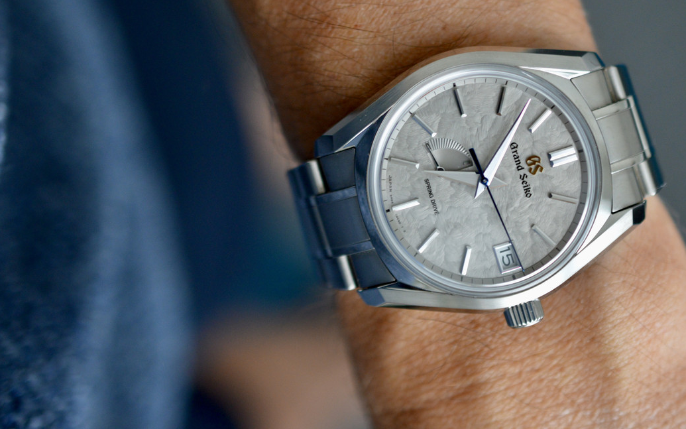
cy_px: 169
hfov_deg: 29.0
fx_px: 1327
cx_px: 381
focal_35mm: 71
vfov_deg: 18.3
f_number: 3
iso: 720
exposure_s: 1/60
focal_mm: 40
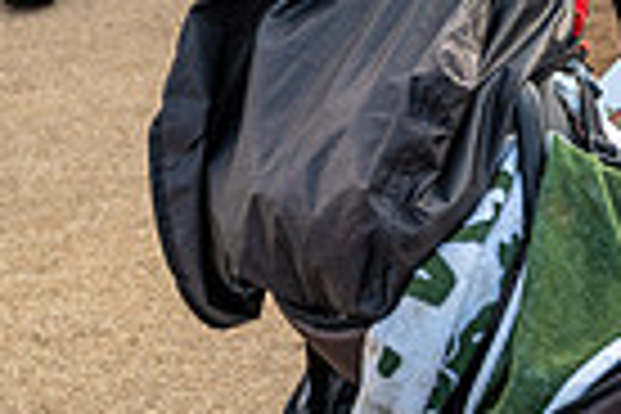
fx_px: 3398
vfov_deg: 6.7
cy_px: -436
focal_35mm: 197
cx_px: 932
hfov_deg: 10.1
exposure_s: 1/200
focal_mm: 47
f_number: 4.5
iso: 100
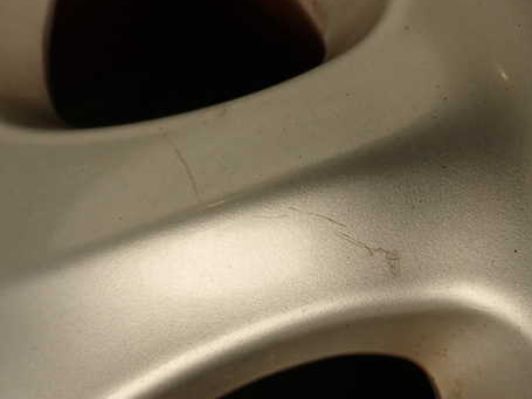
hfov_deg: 55.2
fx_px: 507
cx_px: 295
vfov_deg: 42.9
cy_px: 222
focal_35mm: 33
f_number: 8
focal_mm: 4.5
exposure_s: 1/160
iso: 100
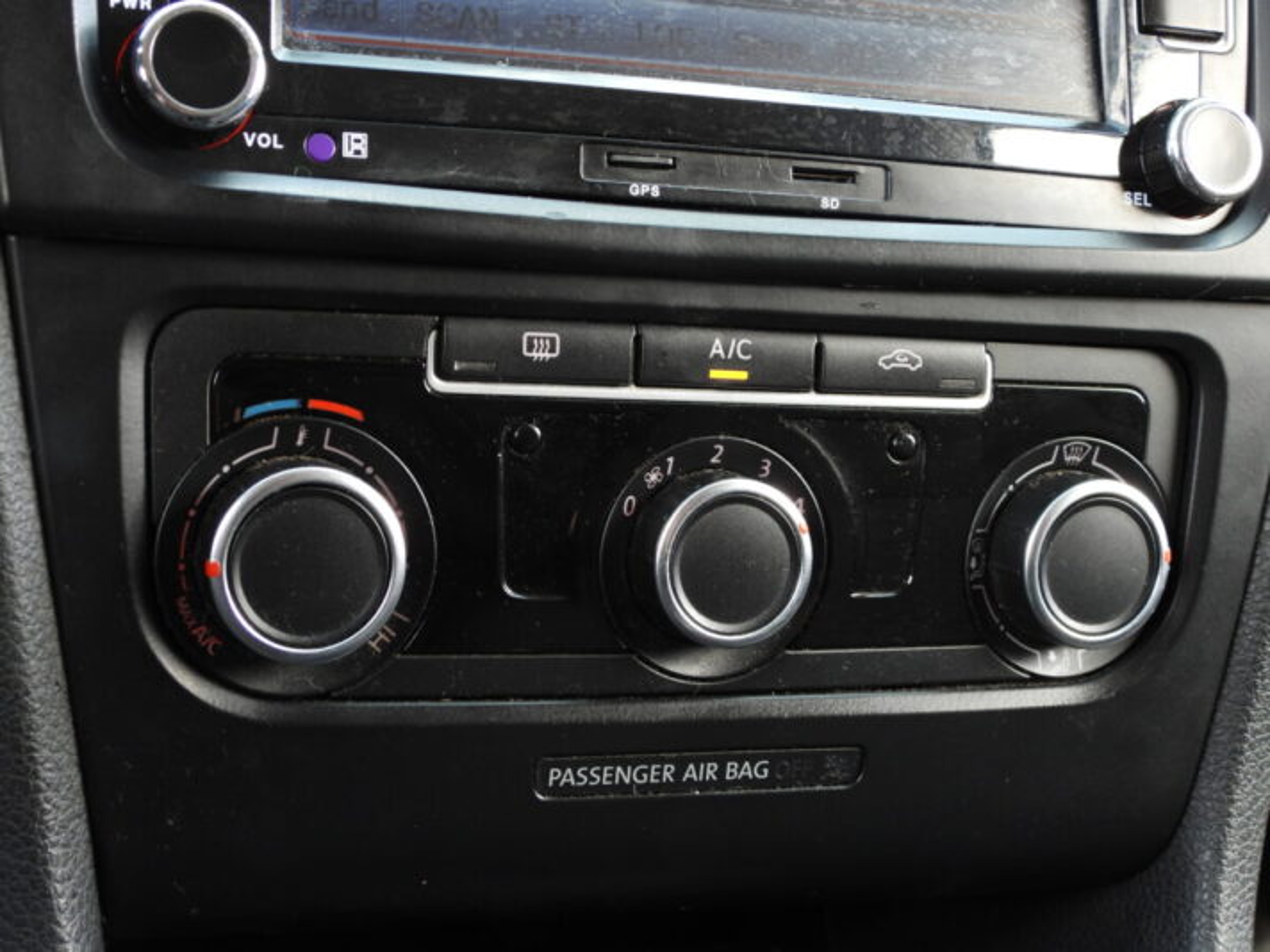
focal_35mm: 55
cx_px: 635
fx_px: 2018
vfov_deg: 26.6
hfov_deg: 34.9
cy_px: 476
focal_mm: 9.8
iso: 110
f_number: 3.5
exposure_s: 1/30
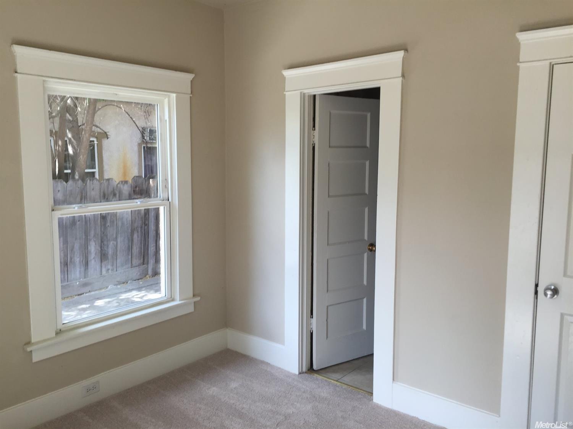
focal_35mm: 29
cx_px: 286
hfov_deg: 61.7
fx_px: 480
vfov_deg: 48.2
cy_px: 214
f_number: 2.2
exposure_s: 1/120
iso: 32
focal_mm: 4.15
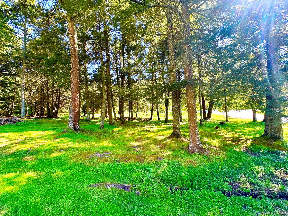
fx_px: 116
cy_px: 108
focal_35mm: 14
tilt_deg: +2.0
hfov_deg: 102.1
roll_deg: +1.6
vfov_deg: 85.7
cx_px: 144
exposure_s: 1/99
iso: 64
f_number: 2.2
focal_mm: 2.22
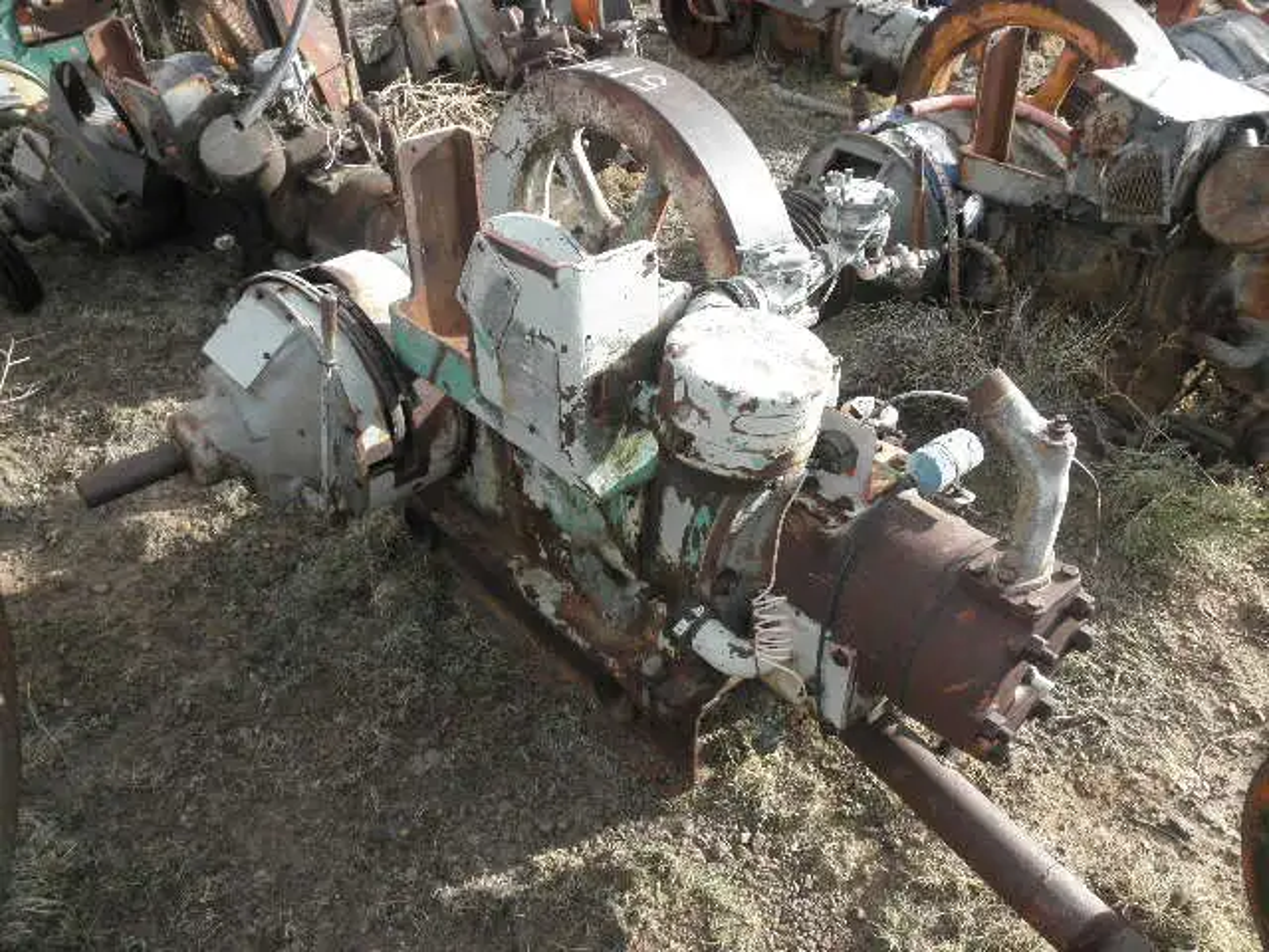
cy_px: 476
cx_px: 634
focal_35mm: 28
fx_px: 1026
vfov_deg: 49.7
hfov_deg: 63.4
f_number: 3
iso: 64
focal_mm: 5
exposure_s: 1/250
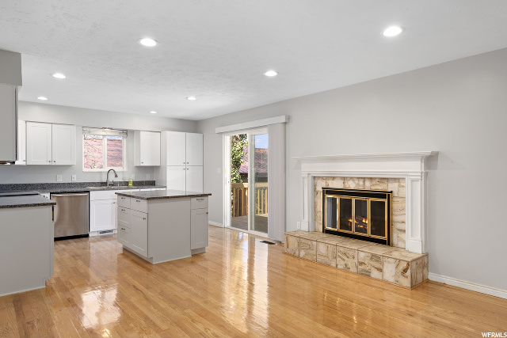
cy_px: 169
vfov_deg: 57.3
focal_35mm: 22
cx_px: 254
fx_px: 310
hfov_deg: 78.6
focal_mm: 22
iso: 200
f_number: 11
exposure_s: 1/2
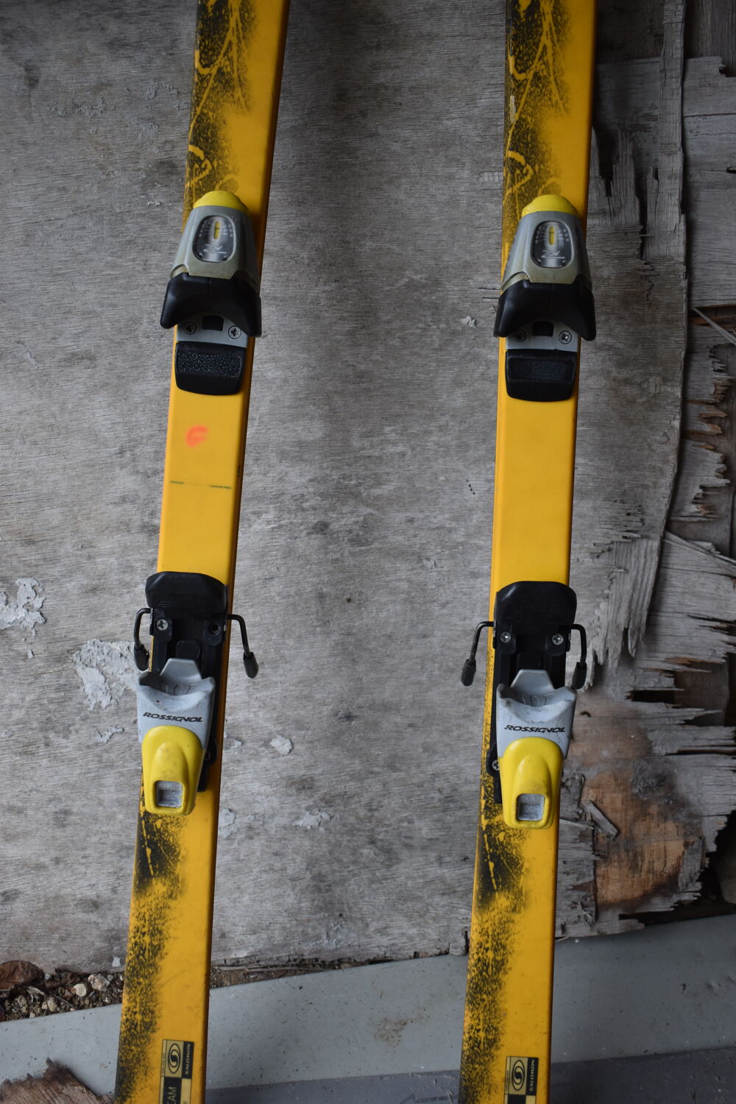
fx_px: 1104
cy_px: 552
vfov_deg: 53.1
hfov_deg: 36.9
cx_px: 368
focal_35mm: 36
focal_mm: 24
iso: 400
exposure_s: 1/80
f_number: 4.5
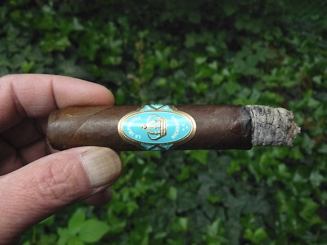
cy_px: 122
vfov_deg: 39.7
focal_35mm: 36
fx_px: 340
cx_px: 164
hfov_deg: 51.4
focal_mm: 6
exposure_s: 1/250
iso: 400
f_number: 3.6
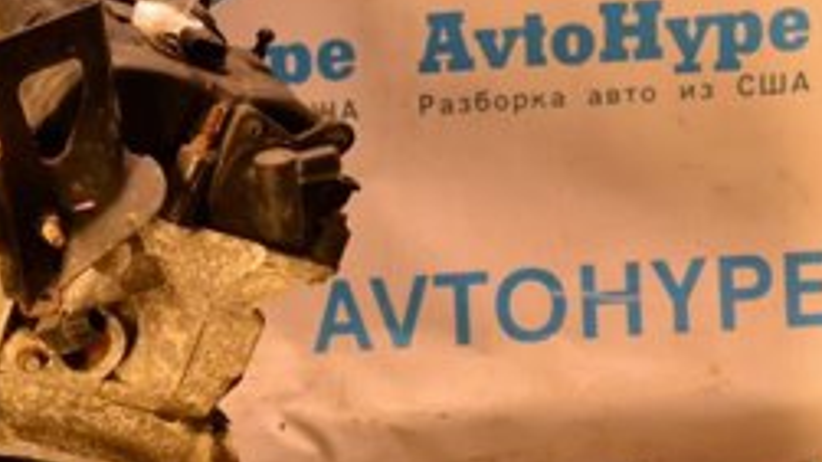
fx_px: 2440
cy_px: 464
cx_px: -134
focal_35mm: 112
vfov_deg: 10.7
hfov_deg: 18.2
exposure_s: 1/50
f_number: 8
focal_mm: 28
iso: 1600
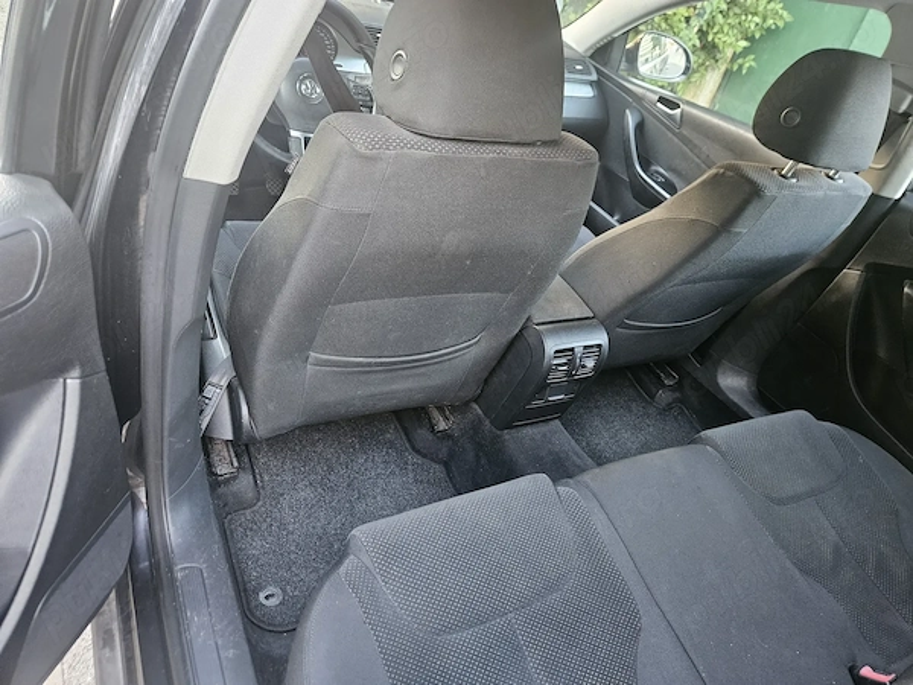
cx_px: 456
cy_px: 342
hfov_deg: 73.9
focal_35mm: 23
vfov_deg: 58.9
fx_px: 607
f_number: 1.8
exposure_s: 1/33.3
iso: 640
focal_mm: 5.4
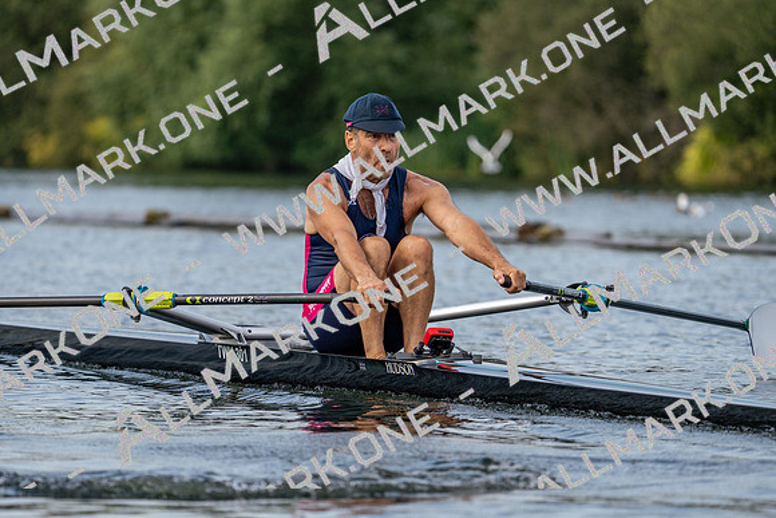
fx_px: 6791
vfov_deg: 4.4
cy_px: 259
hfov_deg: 6.5
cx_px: 388
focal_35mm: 315
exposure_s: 1/1600
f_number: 6.3
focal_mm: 315
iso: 500
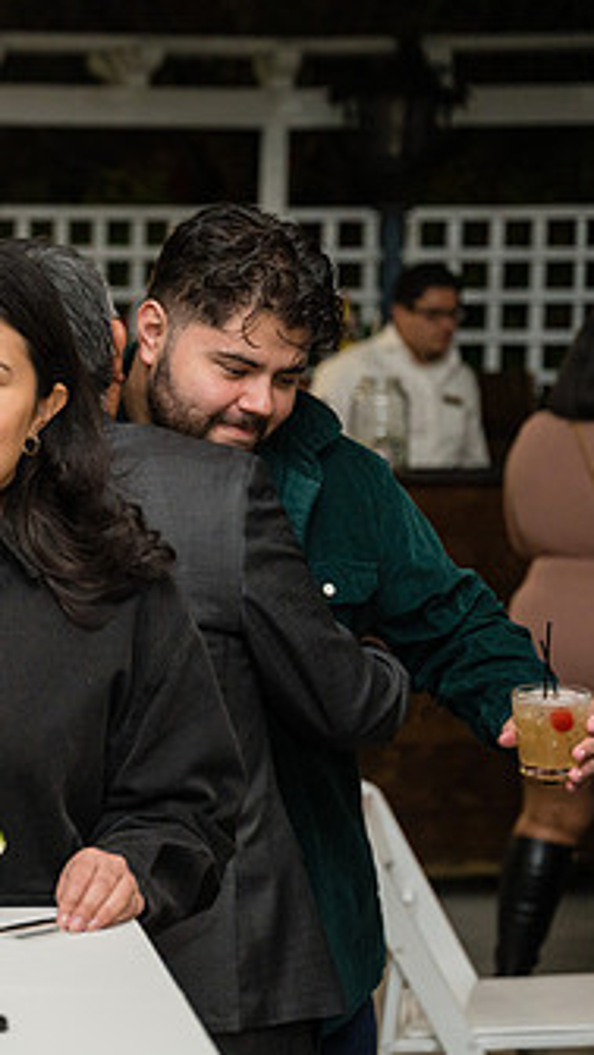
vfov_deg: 20.6
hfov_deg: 11.2
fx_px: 2912
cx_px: -270
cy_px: 567
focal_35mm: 104
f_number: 2.8
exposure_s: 1/250
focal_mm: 57.5
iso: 1600
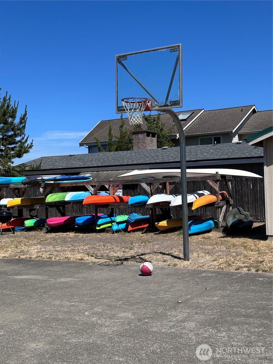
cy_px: 182
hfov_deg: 30.3
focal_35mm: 48
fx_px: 505
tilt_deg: +0.5
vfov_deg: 39.7
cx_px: 136
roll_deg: +1.5
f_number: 1.78
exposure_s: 1/4785
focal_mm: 6.86
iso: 64
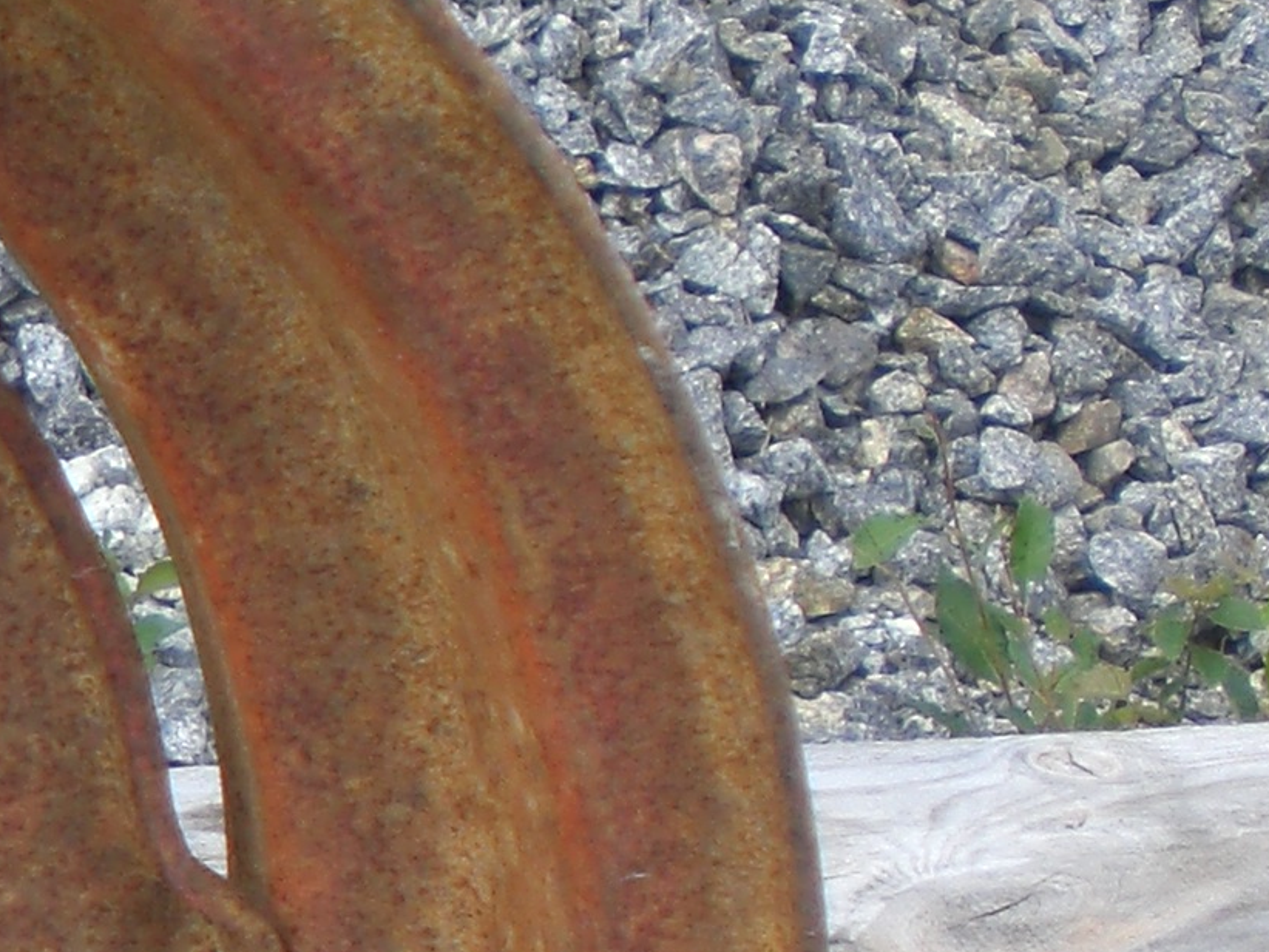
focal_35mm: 142
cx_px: -1030
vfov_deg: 10.4
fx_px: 5207
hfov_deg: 12.6
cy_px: 901
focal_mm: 6.3
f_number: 3.1
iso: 50
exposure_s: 1/320
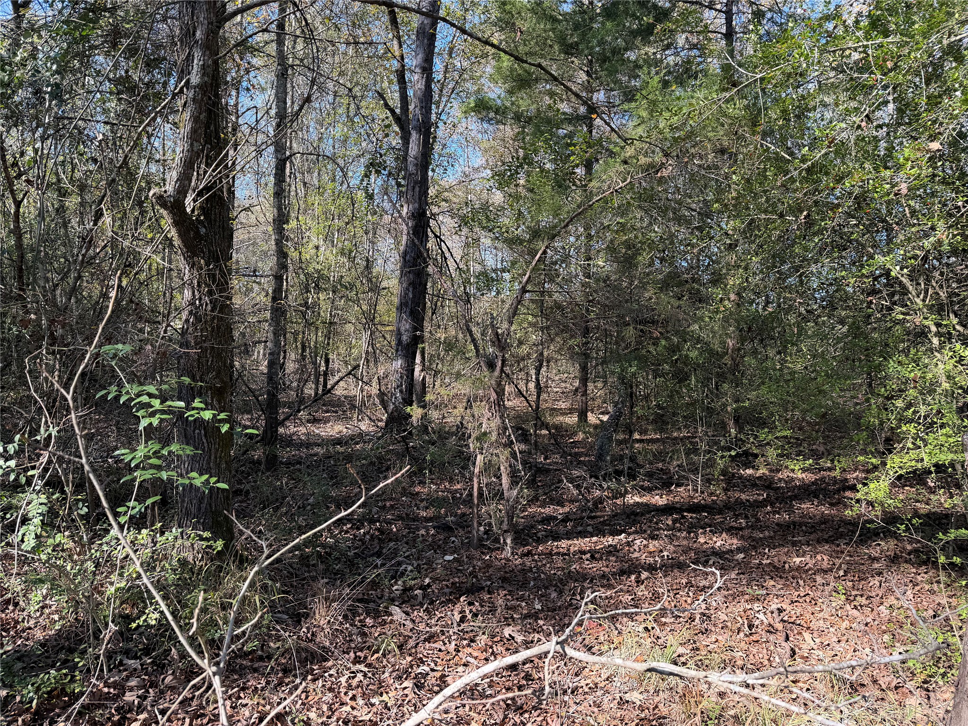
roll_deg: -2.9
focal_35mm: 24
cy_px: 363
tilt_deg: -0.7
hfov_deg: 71.6
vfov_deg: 56.8
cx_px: 484
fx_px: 671
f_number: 1.78
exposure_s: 1/440
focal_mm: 6.76
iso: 80
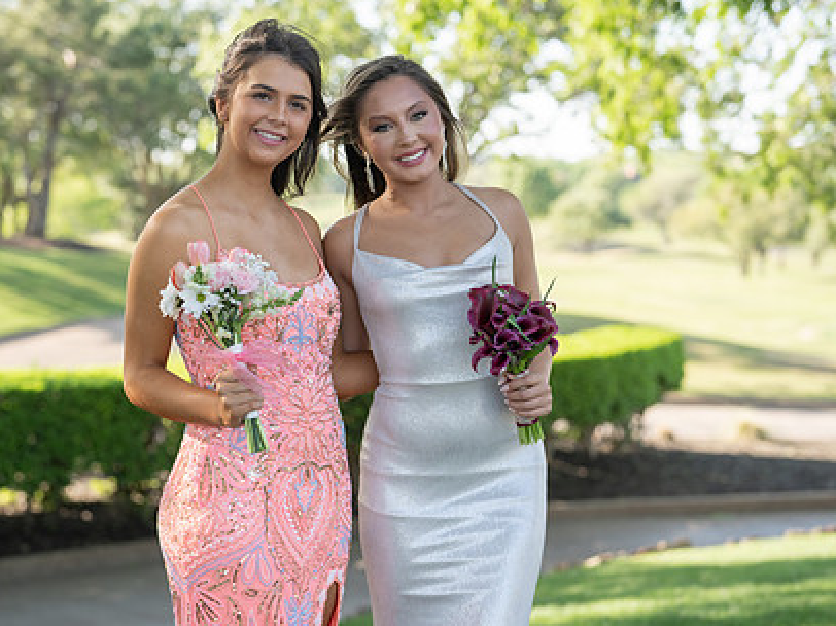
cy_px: 362
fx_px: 1786
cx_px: 366
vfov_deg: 19.9
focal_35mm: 74
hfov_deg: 26.3
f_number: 2.2
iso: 160
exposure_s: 1/640
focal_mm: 50
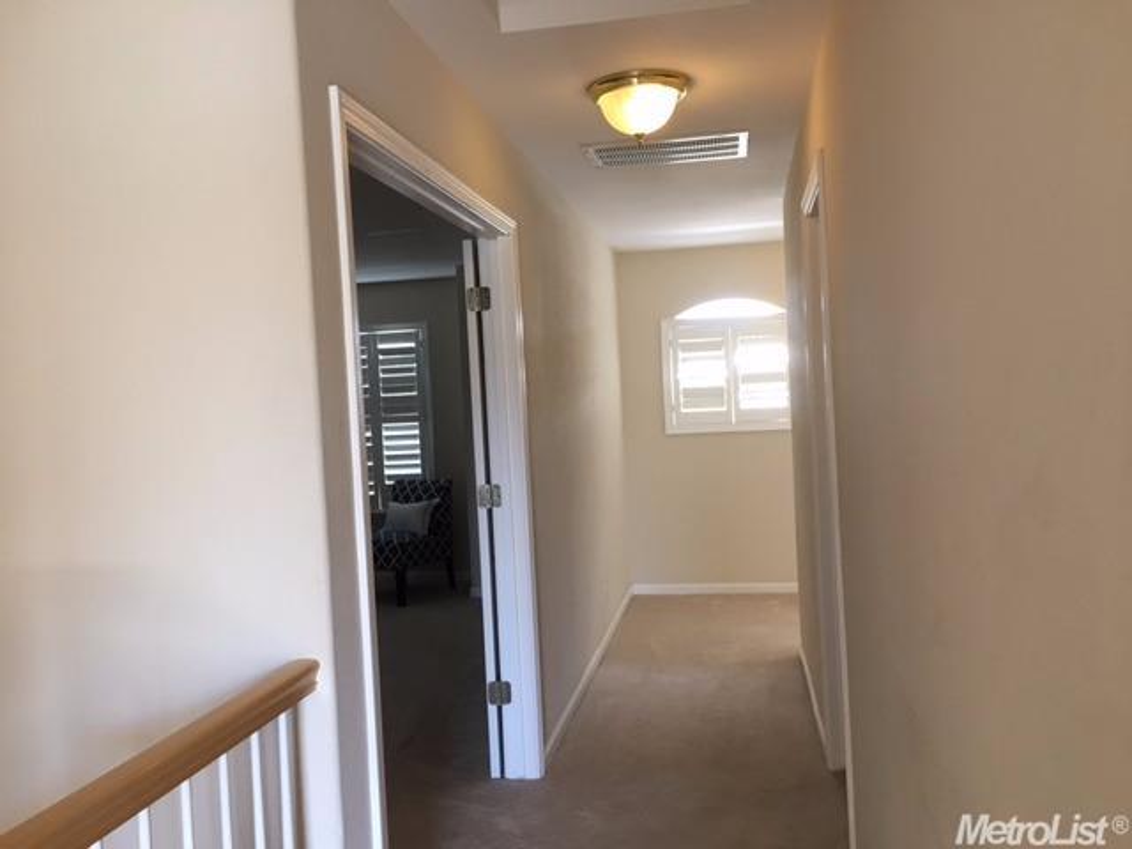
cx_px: 566
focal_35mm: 29
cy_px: 424
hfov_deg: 61.7
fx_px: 948
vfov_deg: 48.2
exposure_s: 1/30
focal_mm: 4.15
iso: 80
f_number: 2.2
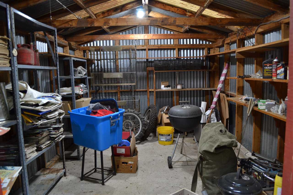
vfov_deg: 47.9
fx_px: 220
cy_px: 98
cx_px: 146
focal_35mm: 27
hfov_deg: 67.4
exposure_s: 1/20
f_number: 3.5
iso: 400
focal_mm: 18
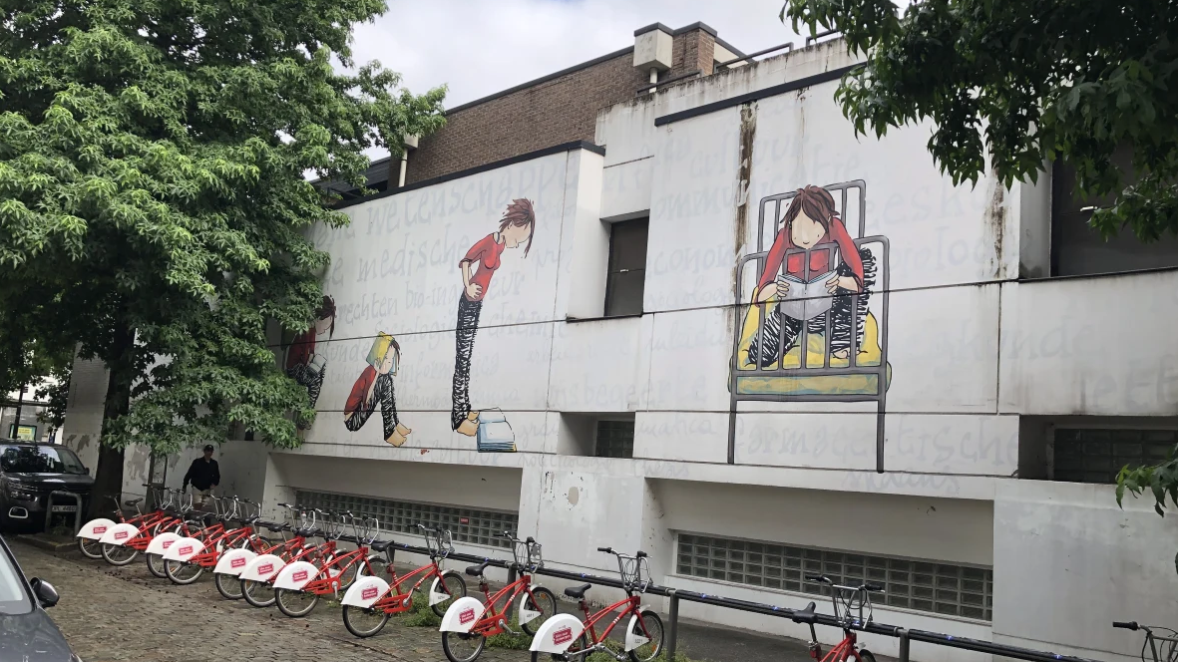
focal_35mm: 31
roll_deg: -4.7
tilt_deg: +9.3
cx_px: 592
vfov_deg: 37.7
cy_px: 362
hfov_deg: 62.6
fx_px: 968
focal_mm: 4
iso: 20
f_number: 1.8
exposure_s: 1/552
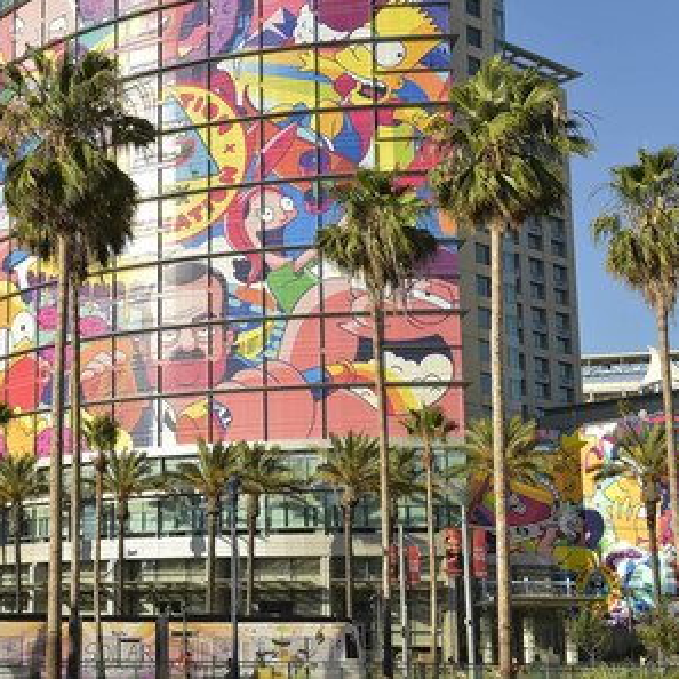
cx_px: 235
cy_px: 341
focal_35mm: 54
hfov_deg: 31.4
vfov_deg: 31.6
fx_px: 1198
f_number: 10
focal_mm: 42
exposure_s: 1/250
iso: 160
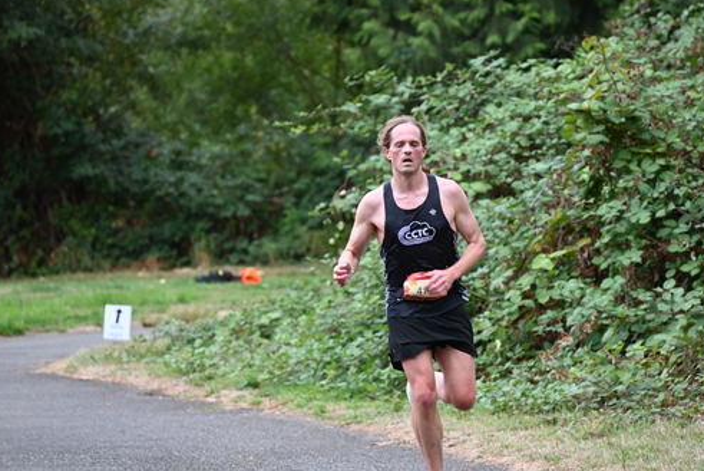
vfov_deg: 6.1
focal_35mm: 224
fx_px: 4383
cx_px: 381
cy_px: 230
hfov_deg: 9.2
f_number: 6.3
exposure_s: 1/250
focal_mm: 200
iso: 2000
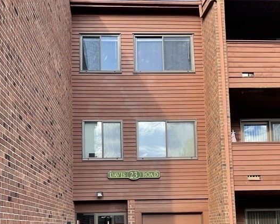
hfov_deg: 44.8
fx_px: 340
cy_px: 194
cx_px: 145
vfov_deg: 34.8
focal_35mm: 41
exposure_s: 1/152
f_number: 1.8
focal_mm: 3
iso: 16
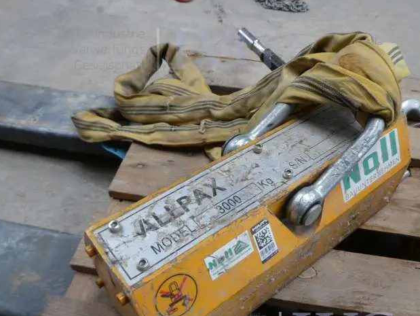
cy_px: 191
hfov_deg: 58.2
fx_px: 376
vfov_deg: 45.2
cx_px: 234
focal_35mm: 31
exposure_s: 1/60
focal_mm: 4.3
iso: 125
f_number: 3.3
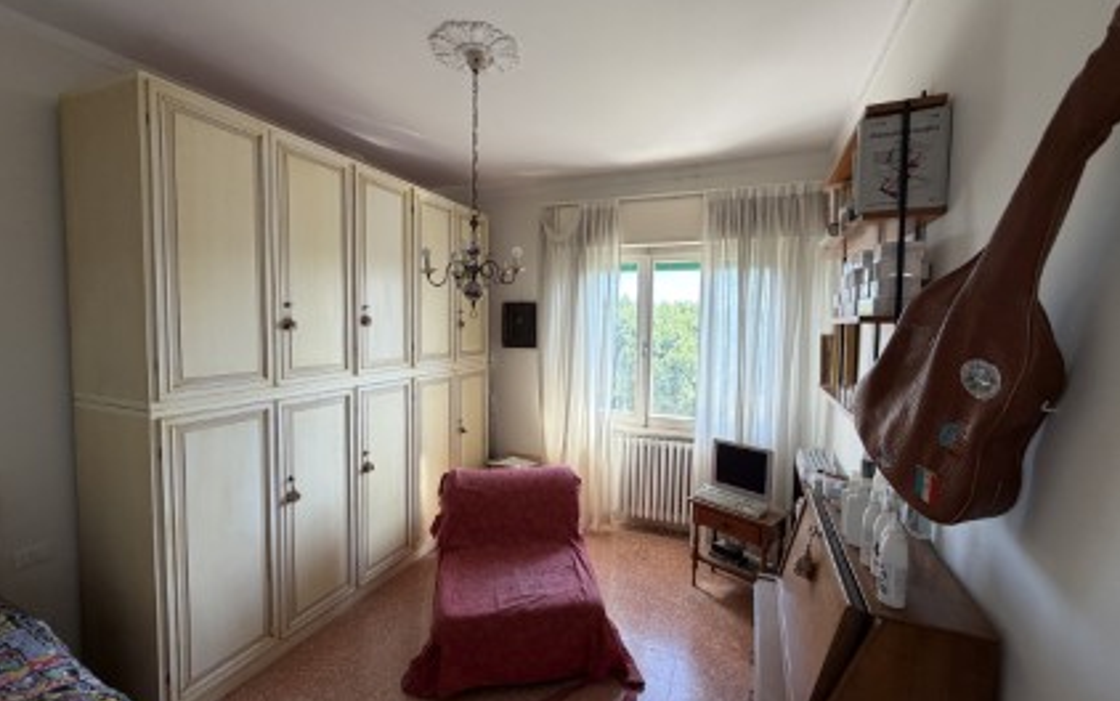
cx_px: 561
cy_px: 348
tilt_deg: -3.6
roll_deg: -0.7
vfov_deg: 74.8
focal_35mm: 15
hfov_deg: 101.4
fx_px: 458
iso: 160
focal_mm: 2.22
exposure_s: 1/121
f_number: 2.2
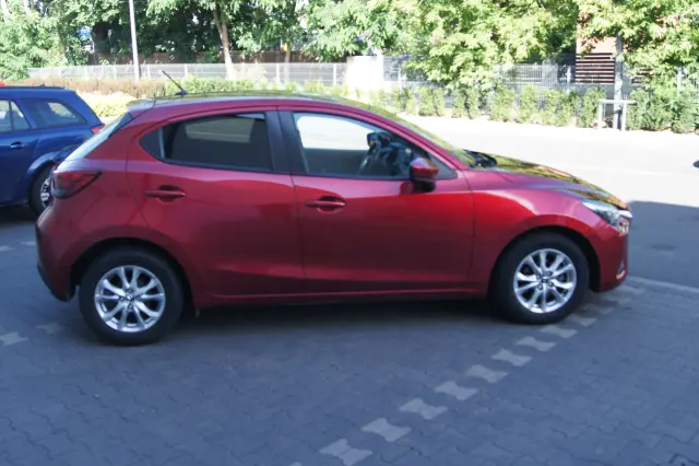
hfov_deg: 53.2
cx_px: 350
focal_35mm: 36
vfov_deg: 36.8
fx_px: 699
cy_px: 233
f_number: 5.6
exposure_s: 1/60
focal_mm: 24
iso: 100
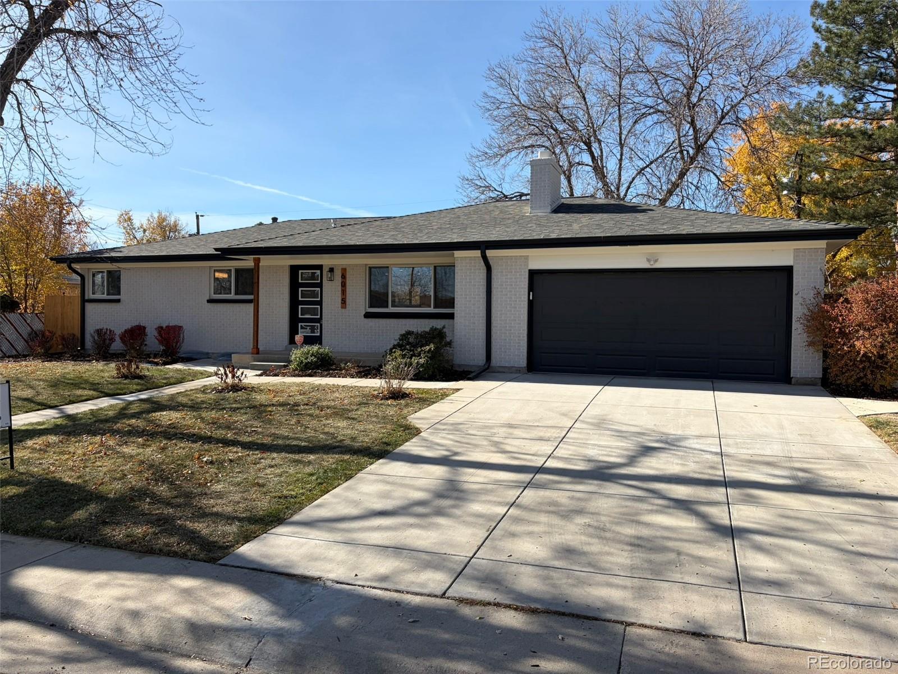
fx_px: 674
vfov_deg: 53.1
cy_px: 337
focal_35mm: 26
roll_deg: -0.1
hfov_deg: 67.3
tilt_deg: -1.3
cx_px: 449
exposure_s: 1/2865
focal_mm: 5.96
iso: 50
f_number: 1.6
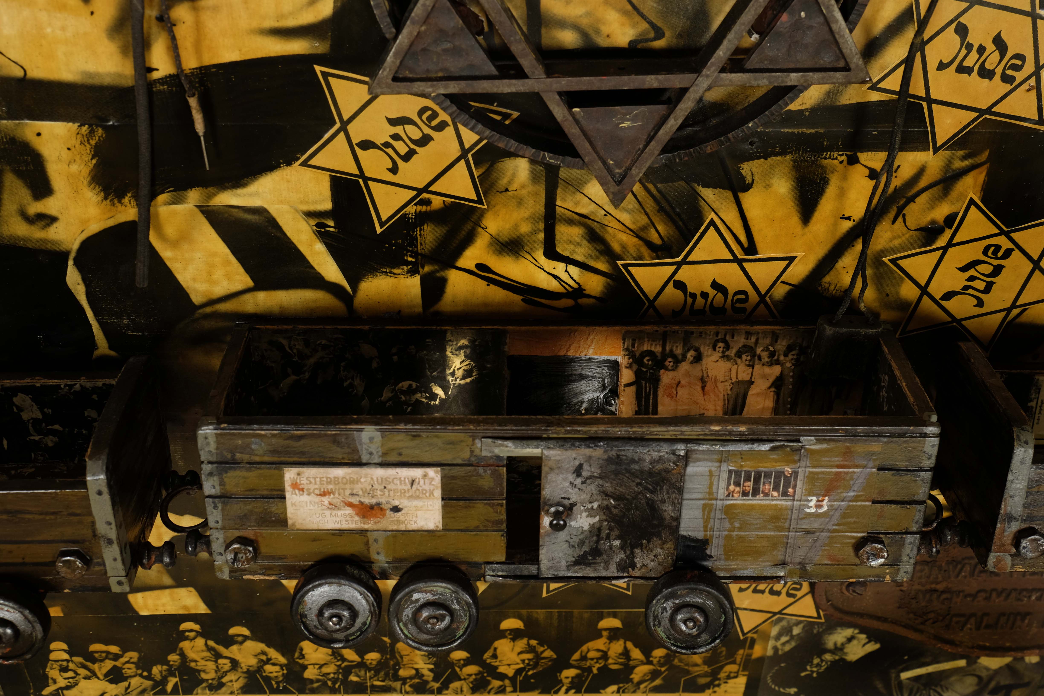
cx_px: 522
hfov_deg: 44.5
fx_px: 1276
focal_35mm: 44
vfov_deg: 30.5
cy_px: 348
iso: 200
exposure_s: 1/125
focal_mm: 29.3
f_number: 7.1
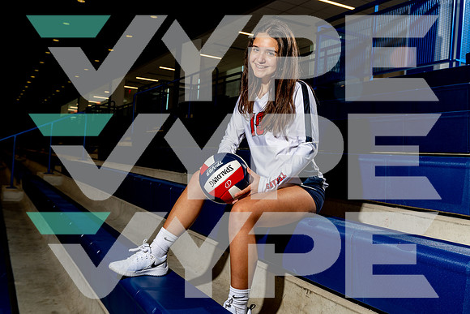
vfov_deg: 38.9
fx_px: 444
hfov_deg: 55.8
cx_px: 235
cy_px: 157
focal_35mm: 34
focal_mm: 34
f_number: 5.6
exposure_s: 1/250
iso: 250
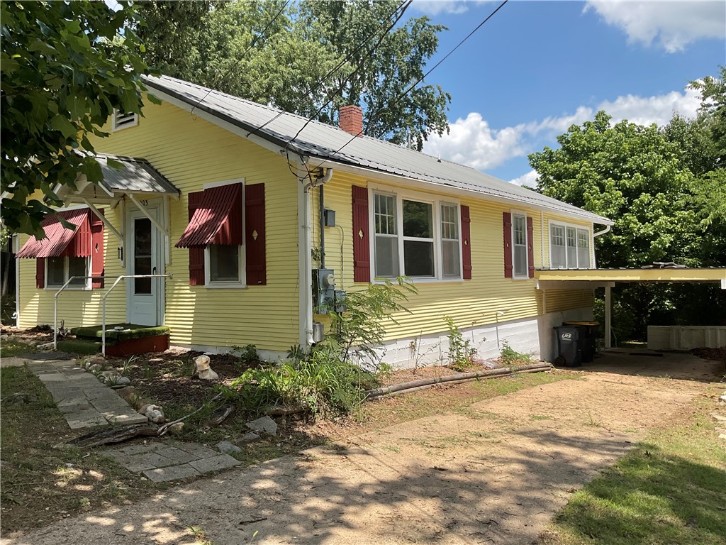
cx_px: 363
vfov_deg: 48.2
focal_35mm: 29
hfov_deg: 61.7
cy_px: 272
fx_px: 608
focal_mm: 3
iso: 16
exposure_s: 1/1451
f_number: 1.8
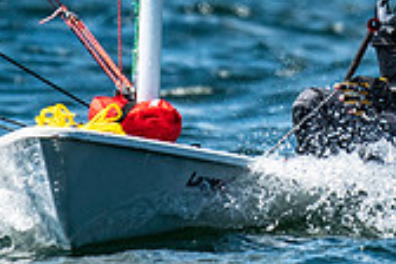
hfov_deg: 1.1
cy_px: -15
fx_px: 19875
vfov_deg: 0.8
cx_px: 384
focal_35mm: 1807
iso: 320
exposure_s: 1/3200
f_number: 5
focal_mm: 300
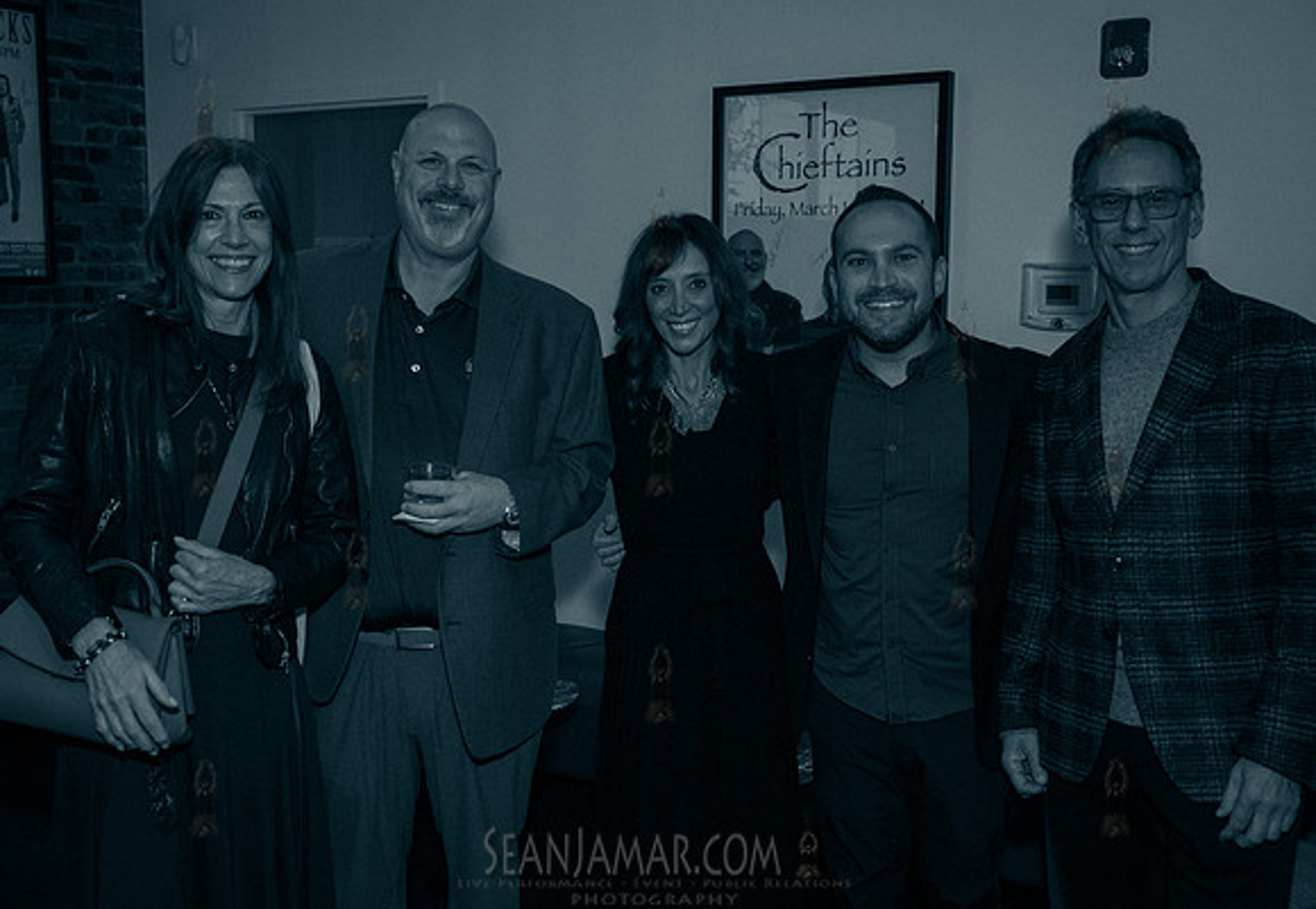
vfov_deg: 35.3
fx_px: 1432
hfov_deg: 49.3
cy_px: 459
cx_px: 598
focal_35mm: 39
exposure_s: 1/320
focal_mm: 35
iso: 6400
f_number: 5
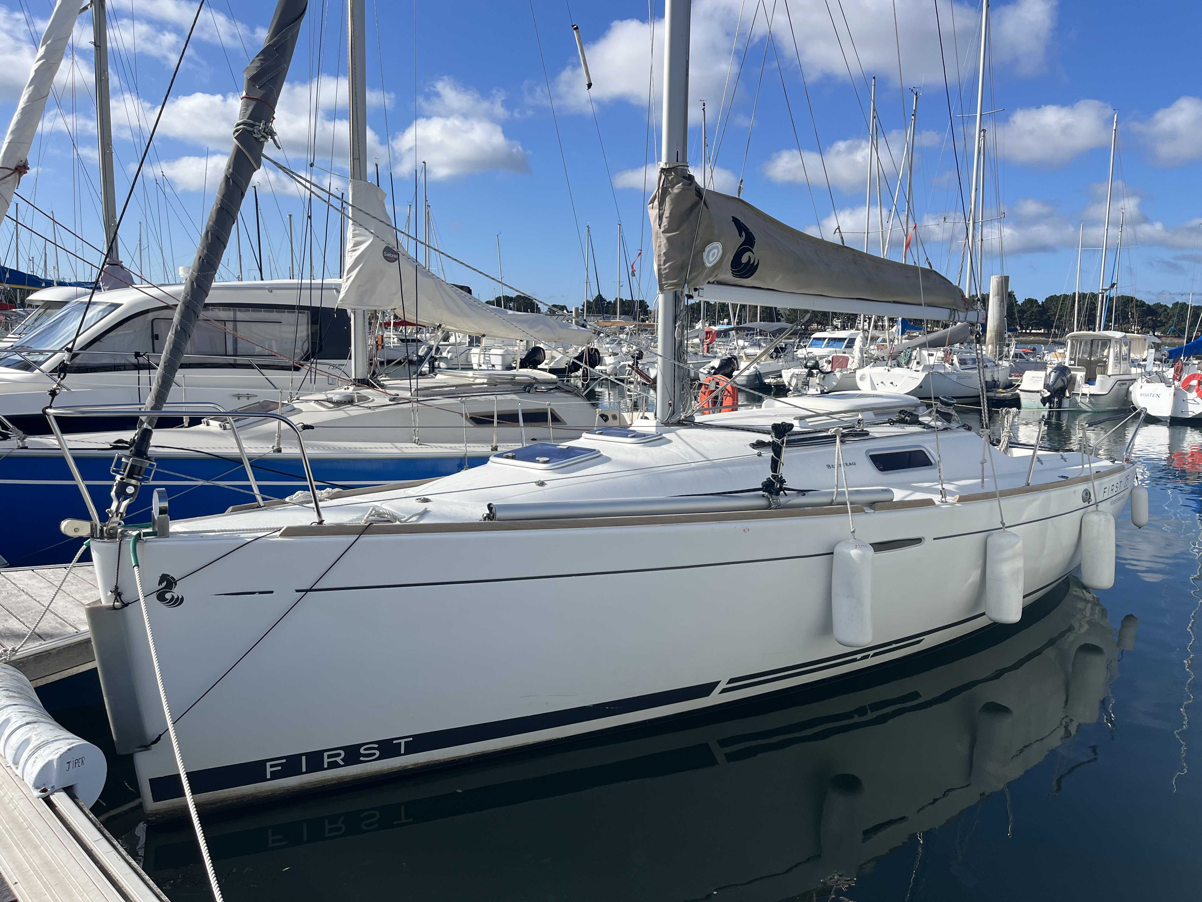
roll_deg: -1.0
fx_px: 903
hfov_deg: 67.3
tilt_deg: -6.4
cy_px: 451
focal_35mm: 26
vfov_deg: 53.1
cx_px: 601
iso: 50
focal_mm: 5.1
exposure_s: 1/4484
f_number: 1.6
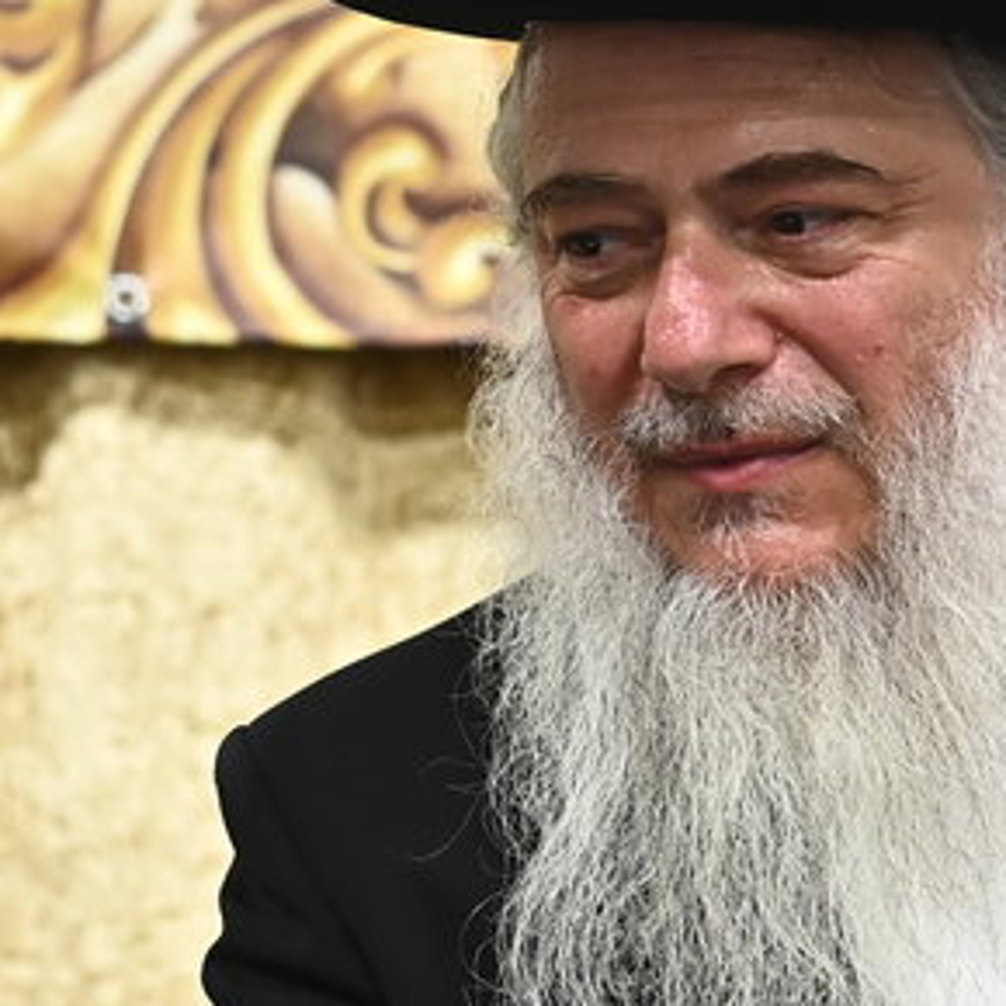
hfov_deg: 6.1
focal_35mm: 287
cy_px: 307
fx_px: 9436
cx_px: -267
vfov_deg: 6.1
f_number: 4
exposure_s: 1/200
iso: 1600
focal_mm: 70
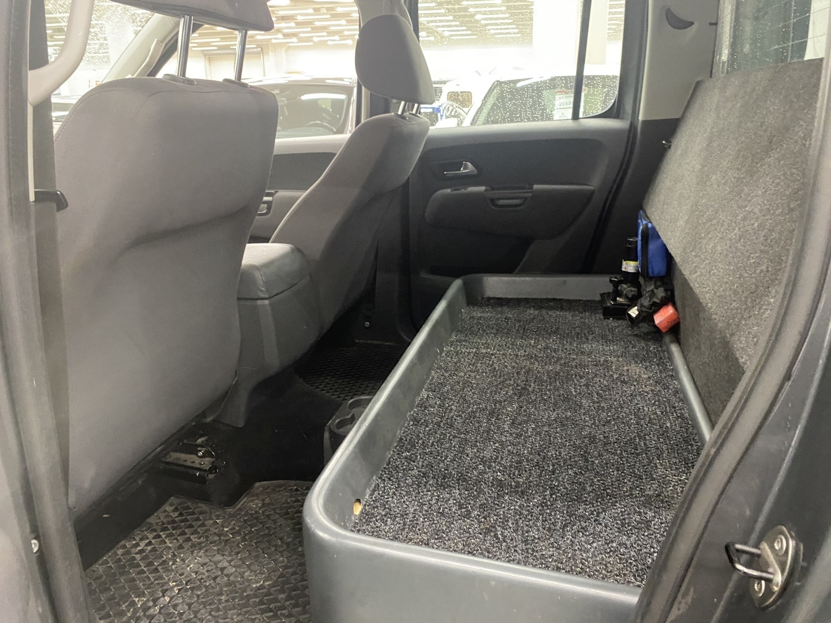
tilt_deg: -19.5
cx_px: 416
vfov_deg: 53.1
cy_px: 312
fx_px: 624
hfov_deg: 67.3
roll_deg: +1.0
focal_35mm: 26
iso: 500
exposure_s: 1/25
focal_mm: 4.25
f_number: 1.8
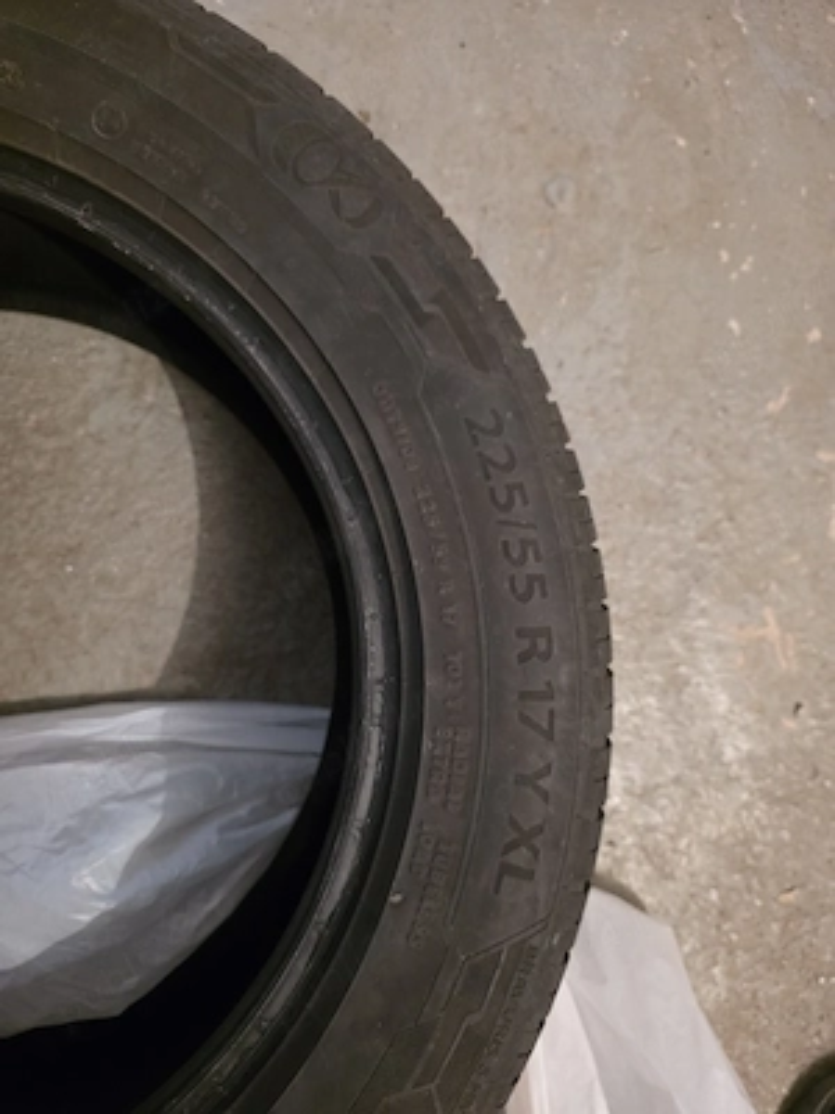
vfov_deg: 73.9
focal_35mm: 23
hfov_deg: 58.9
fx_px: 740
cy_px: 557
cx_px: 418
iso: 1600
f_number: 1.7
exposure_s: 1/25.1
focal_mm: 6.3
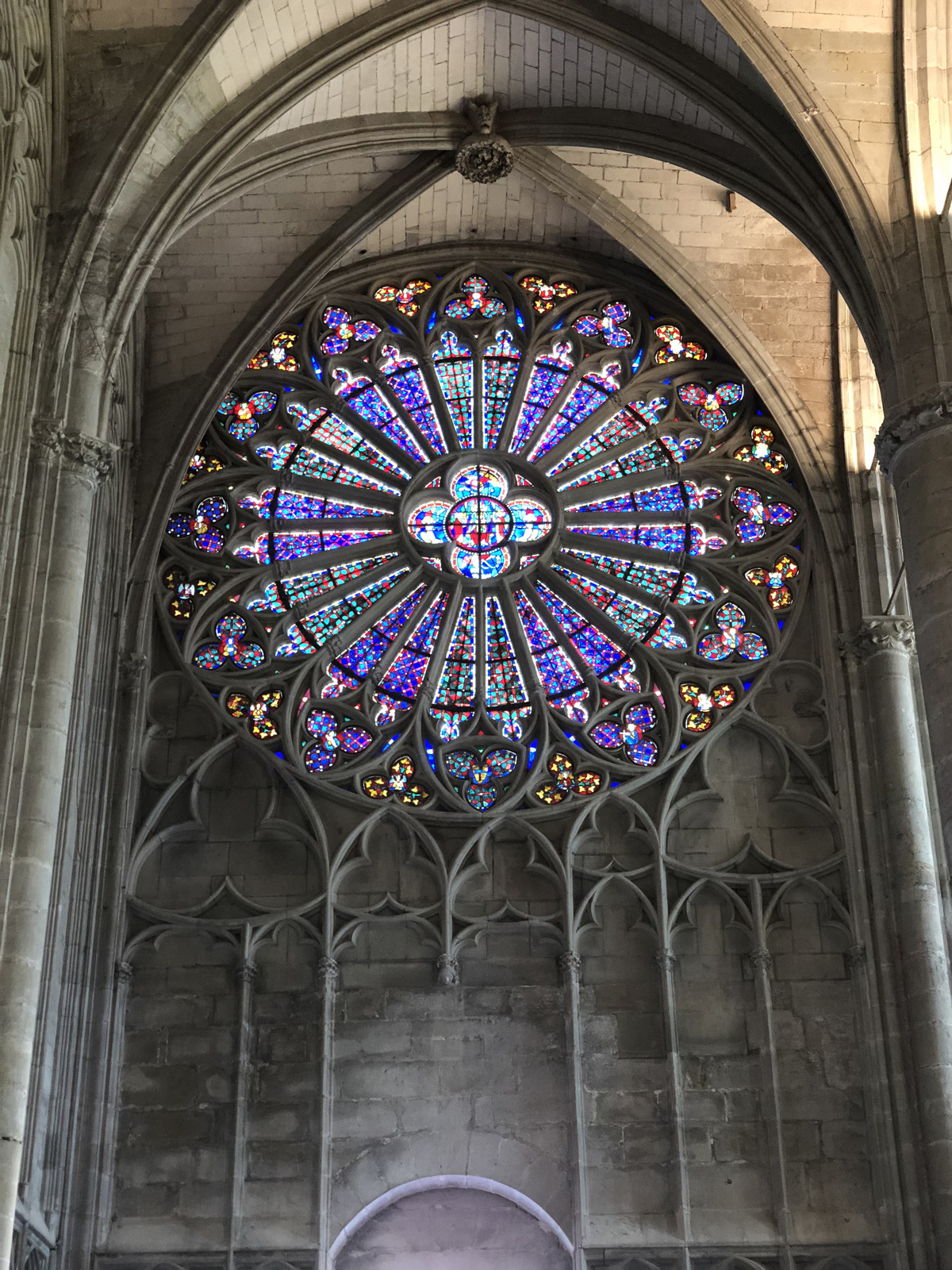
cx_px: 476
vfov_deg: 36.8
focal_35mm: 52
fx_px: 1907
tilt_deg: +29.3
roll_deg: +1.6
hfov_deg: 28.0
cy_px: 635
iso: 160
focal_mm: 6
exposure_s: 1/10
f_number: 2.4
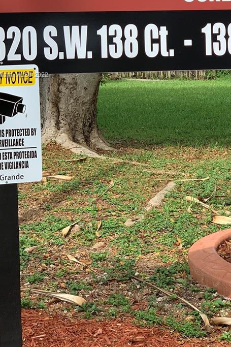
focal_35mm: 95
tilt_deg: -3.6
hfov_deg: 14.3
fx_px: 915
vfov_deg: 21.2
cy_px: 75
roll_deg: +1.3
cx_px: 184
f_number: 2.4
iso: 16
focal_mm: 6
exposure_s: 1/475
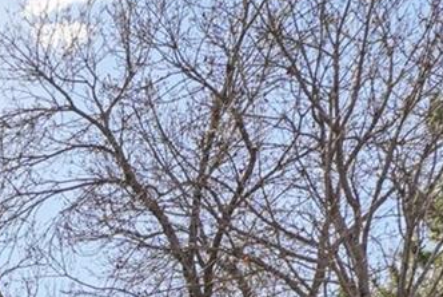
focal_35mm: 79
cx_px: -440
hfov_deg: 17.8
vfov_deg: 13.7
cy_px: 650
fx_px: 978
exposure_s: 1/200
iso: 100
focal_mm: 11
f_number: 8
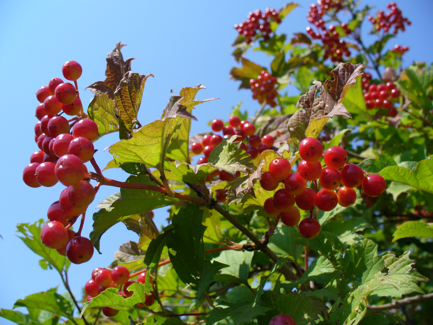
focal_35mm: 37
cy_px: 162
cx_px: 216
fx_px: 463
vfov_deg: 38.7
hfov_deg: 50.1
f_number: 5.6
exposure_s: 1/250
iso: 80
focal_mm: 6.1
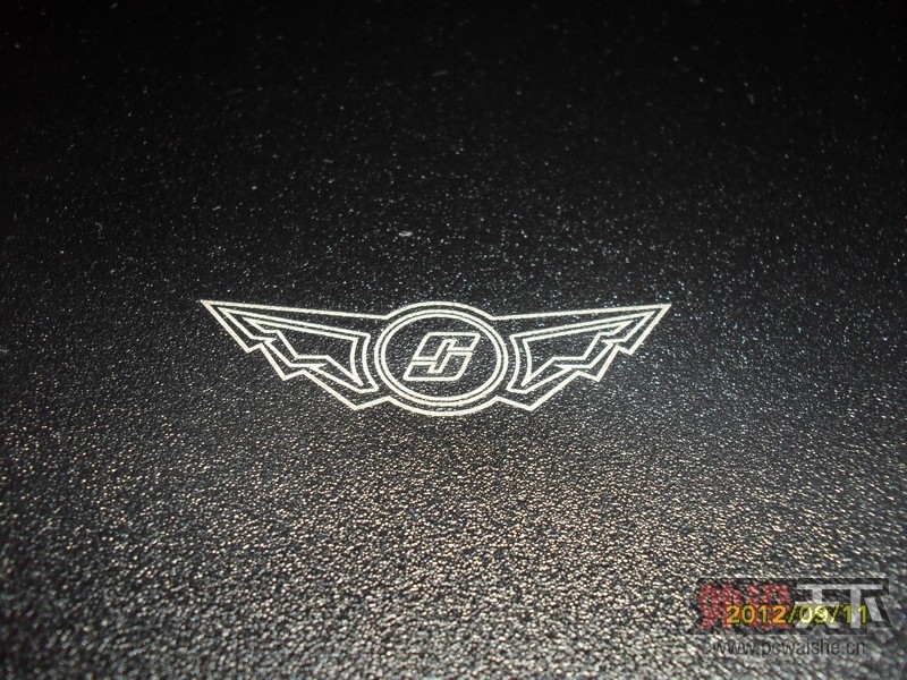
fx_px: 917
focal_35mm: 35
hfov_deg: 52.6
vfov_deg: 40.7
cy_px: 340
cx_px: 454
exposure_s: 1/45
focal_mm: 6.3
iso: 200
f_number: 3.2
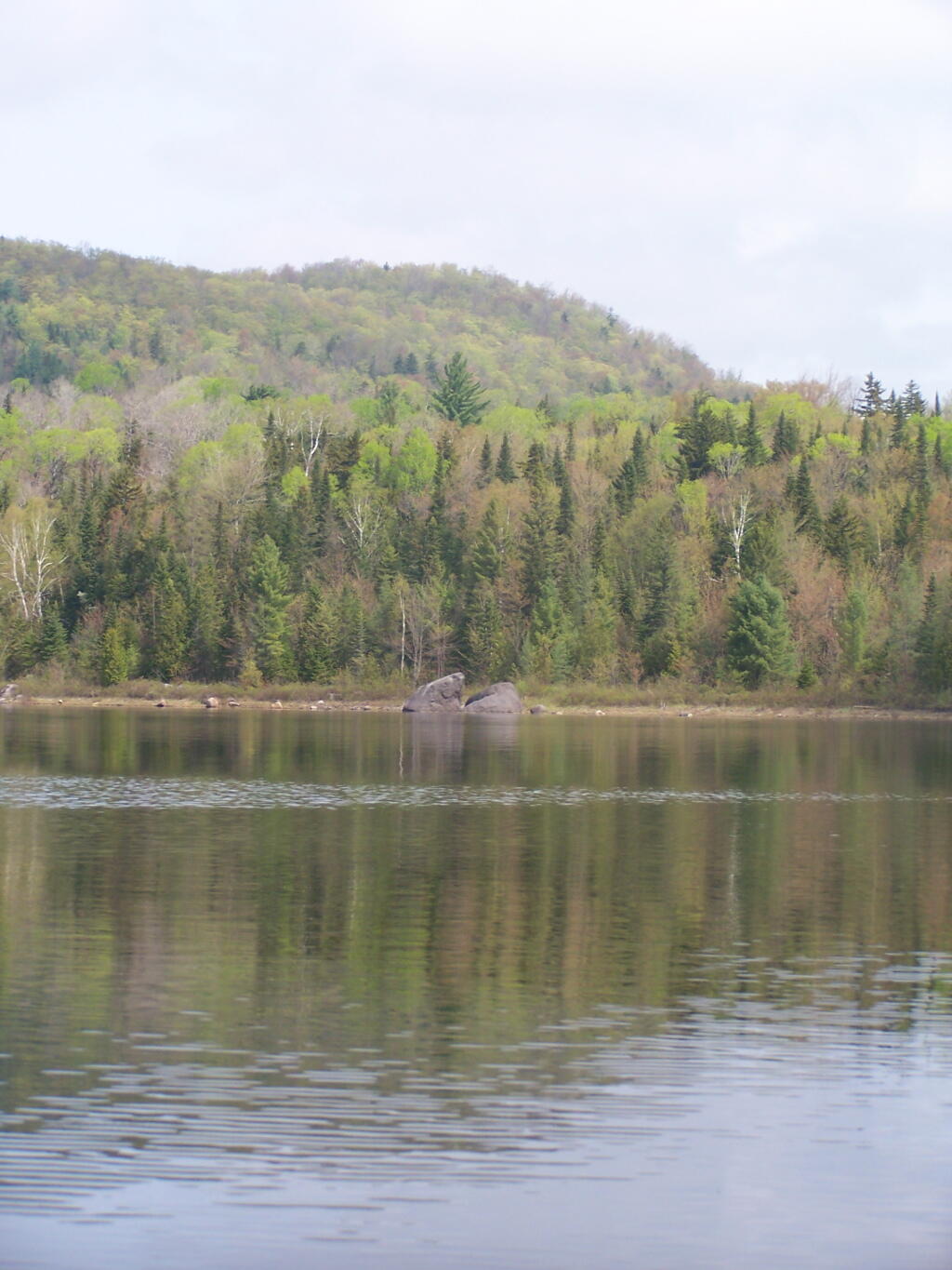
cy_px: 635
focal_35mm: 105
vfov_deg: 18.7
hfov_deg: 14.1
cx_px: 476
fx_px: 3850
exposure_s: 1/800
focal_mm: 17.5
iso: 80
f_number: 3.2
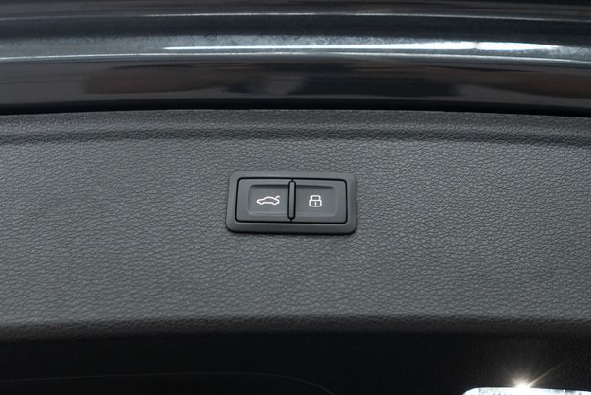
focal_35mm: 43
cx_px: 291
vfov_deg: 31.2
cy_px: 197
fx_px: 706
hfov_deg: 45.4
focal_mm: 28
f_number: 3.2
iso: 400
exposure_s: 1/40
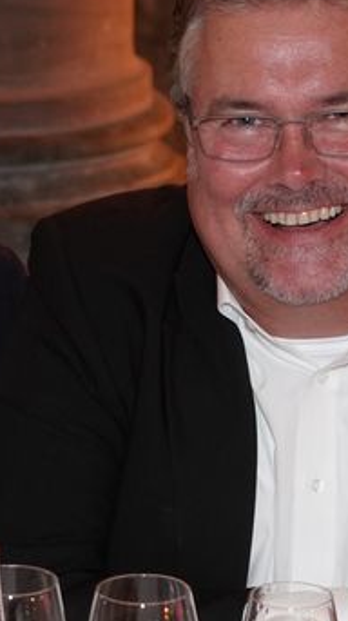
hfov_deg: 6.6
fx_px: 3023
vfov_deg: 11.7
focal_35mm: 184
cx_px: 259
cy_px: 320
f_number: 4.5
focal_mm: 50
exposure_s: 1/50
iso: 1600
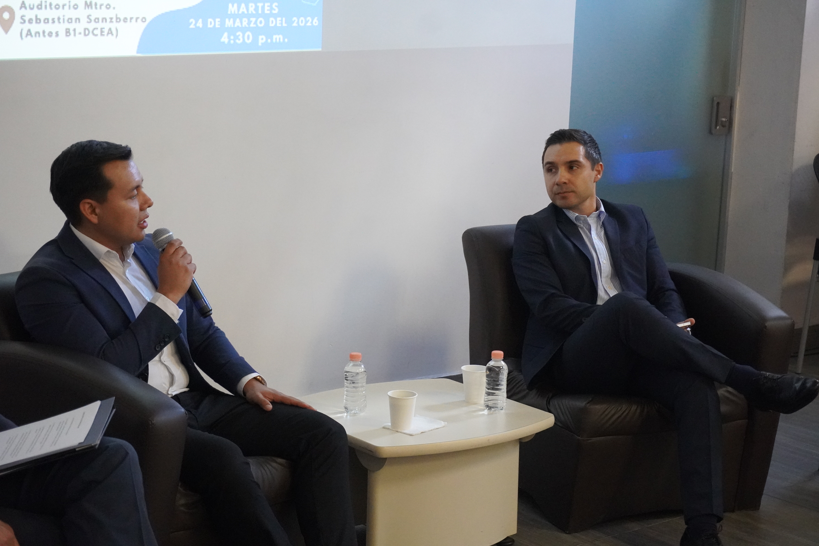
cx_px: 410
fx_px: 1706
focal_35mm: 75
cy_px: 273
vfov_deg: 18.2
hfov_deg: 27.0
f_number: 5.6
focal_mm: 50
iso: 6400
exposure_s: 1/80
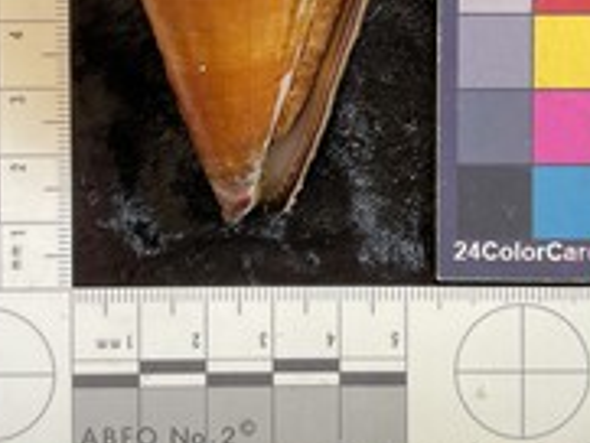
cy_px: 86
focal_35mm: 56
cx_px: 313
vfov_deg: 25.7
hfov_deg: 34.3
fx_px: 955
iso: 50
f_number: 1.8
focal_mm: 3
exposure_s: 1/60
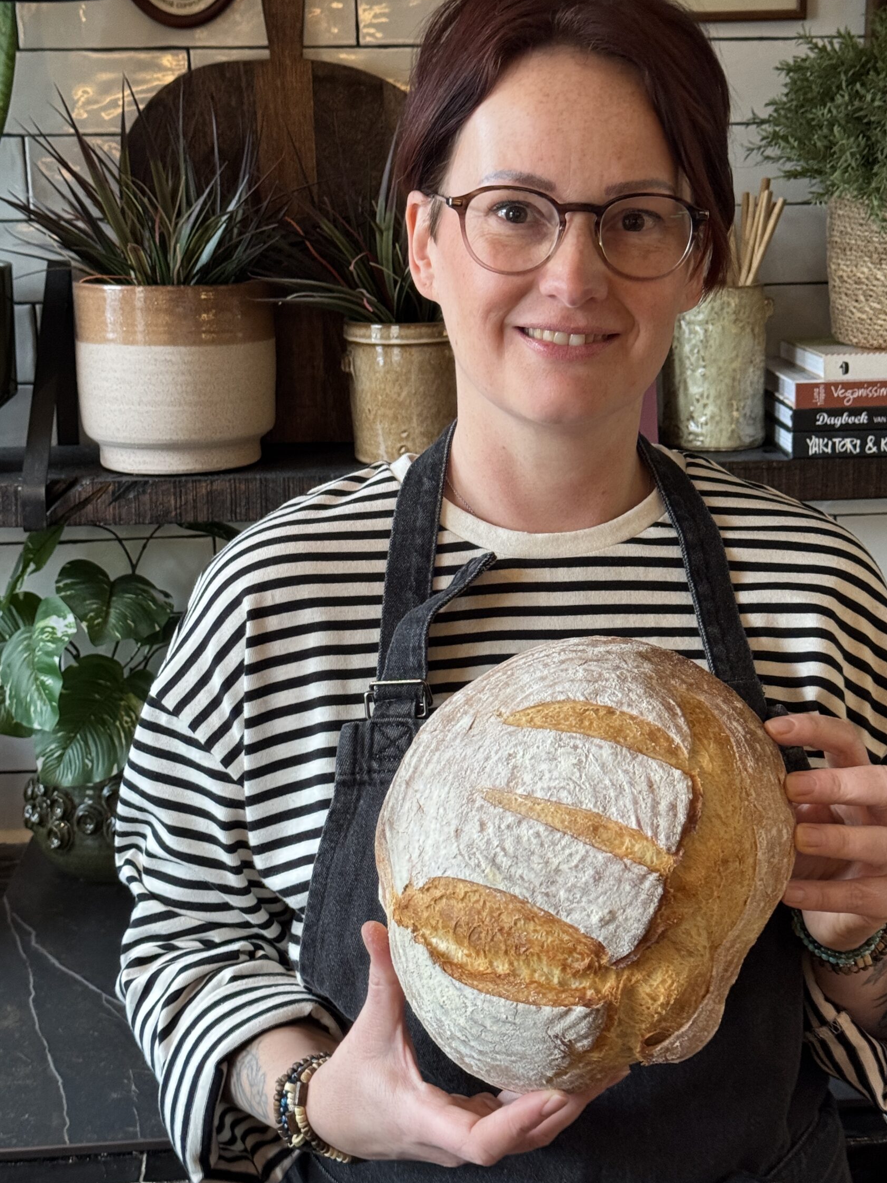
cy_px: 526
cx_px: 507
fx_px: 1879
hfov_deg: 26.5
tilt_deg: -11.4
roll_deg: +1.3
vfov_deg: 34.9
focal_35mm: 55
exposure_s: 1/40
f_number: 1.78
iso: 500
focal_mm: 6.76
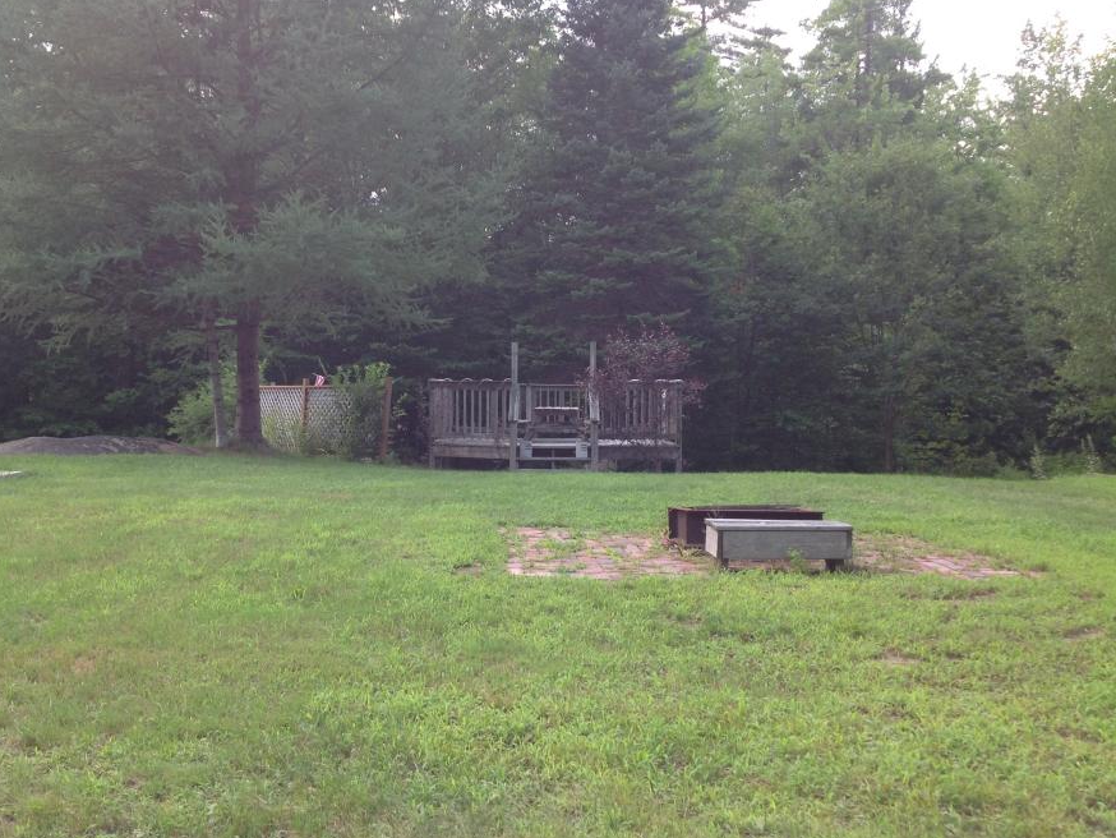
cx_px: 464
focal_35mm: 41
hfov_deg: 45.6
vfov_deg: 35.1
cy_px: 396
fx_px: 1322
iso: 50
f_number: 2.4
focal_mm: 4.28
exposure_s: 1/189
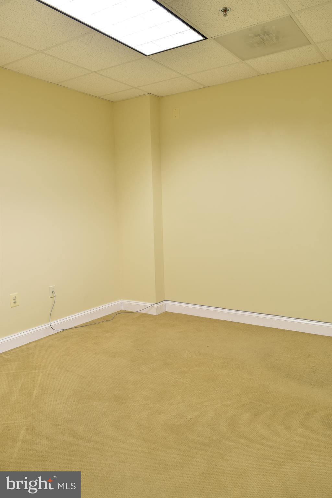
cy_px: 249
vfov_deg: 67.4
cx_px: 166
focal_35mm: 27
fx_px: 373
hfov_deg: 47.9
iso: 200
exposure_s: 1/6
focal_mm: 18
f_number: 6.3
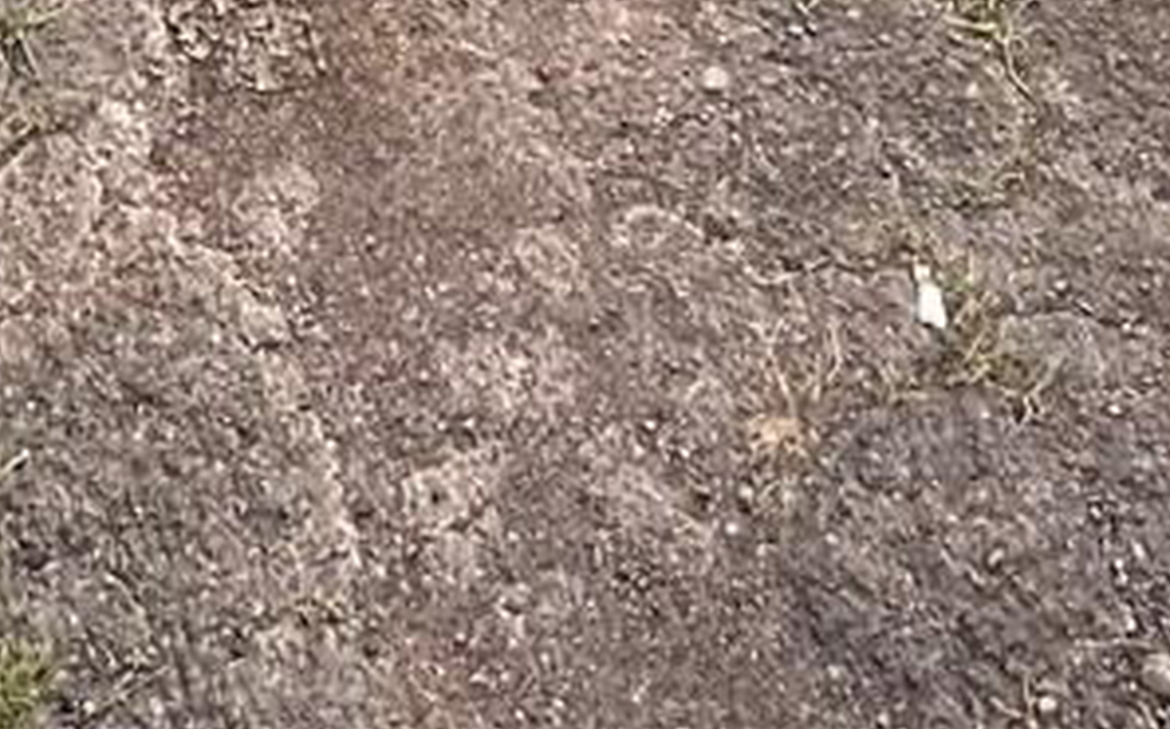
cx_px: 217
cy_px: -1631
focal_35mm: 80
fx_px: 2548
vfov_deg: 10.2
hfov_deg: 25.4
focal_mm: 2.22
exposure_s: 1/288
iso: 40
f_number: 2.2
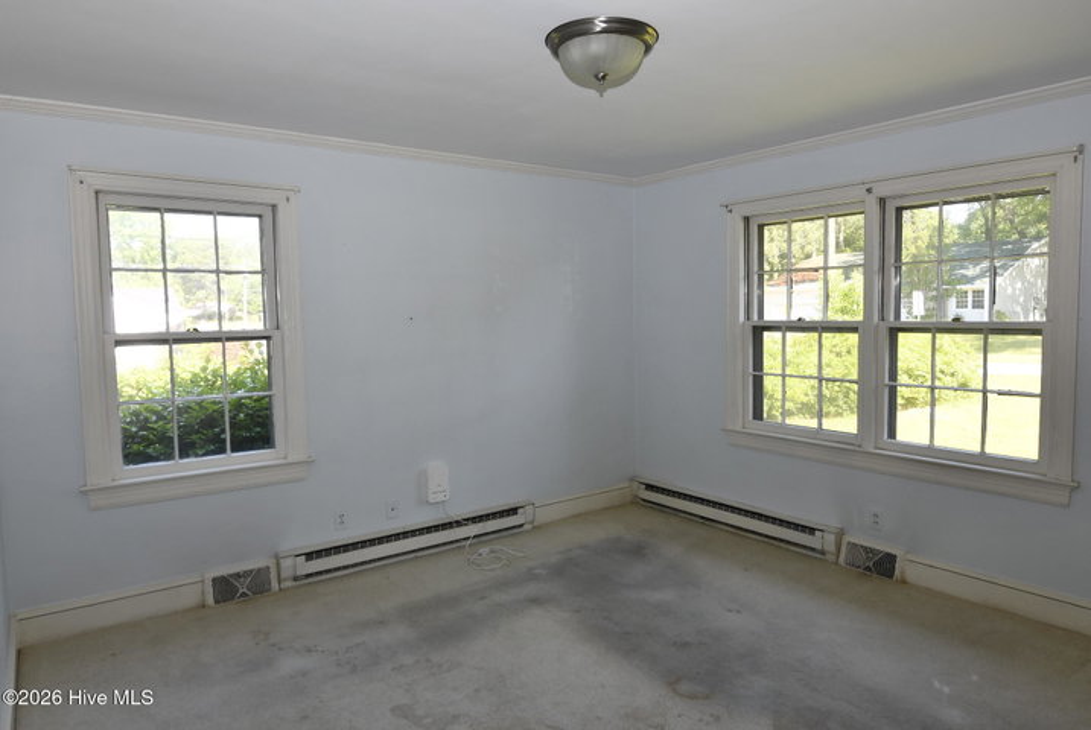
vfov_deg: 55.2
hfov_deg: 76.0
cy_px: 365
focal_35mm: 23
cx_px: 546
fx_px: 698
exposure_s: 1/90
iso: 200
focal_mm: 11.5
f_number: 4.8
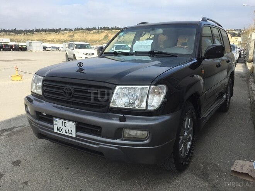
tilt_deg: -15.4
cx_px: 128
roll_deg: -1.3
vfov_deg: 48.2
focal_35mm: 29
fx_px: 214
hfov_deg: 61.7
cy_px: 96
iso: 32
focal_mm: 4.15
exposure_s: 1/1319
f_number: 2.2
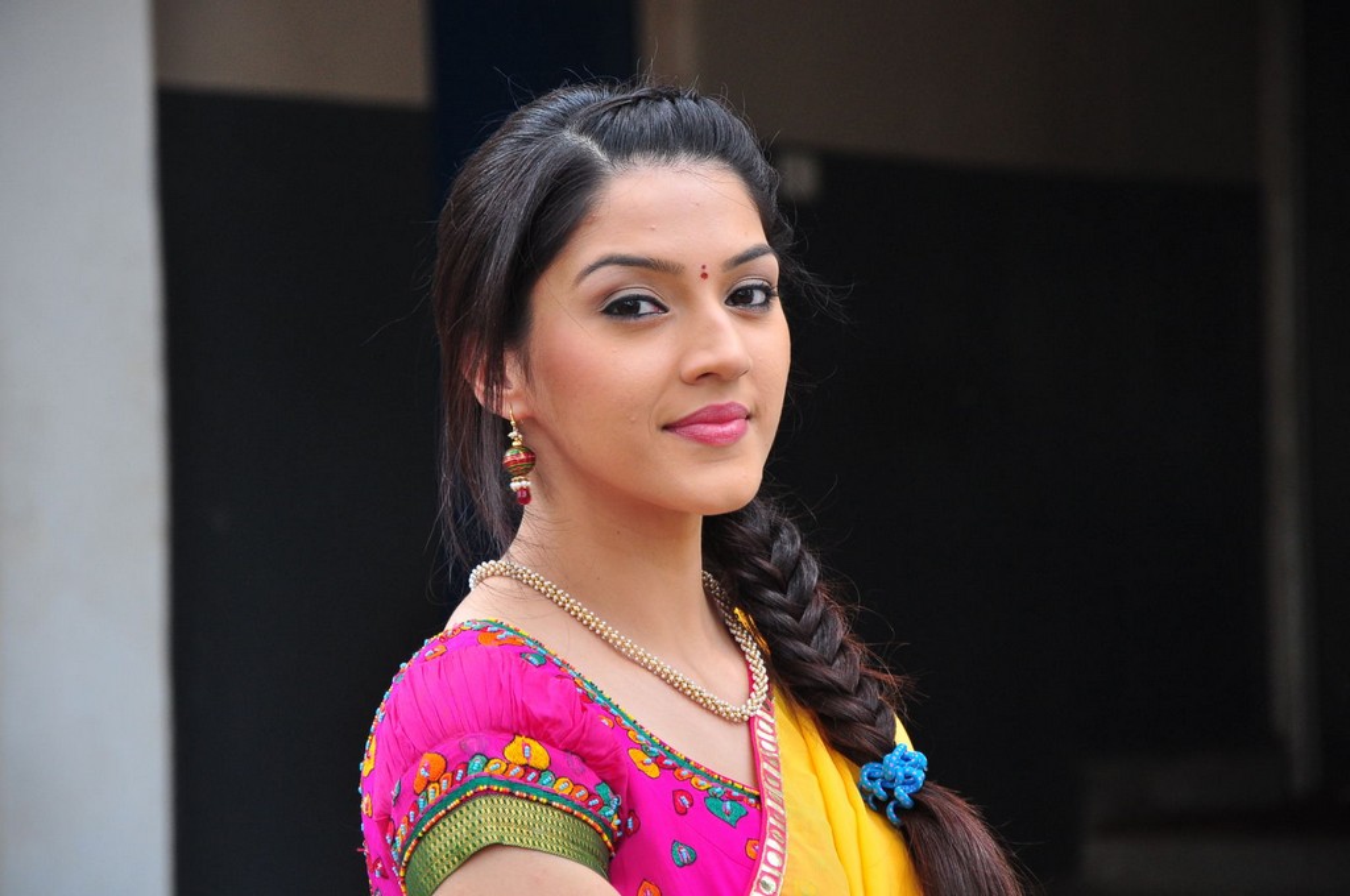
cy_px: 448
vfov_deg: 8.7
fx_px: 5899
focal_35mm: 158
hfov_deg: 13.1
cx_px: 675
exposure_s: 1/125
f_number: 6.3
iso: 640
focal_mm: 105
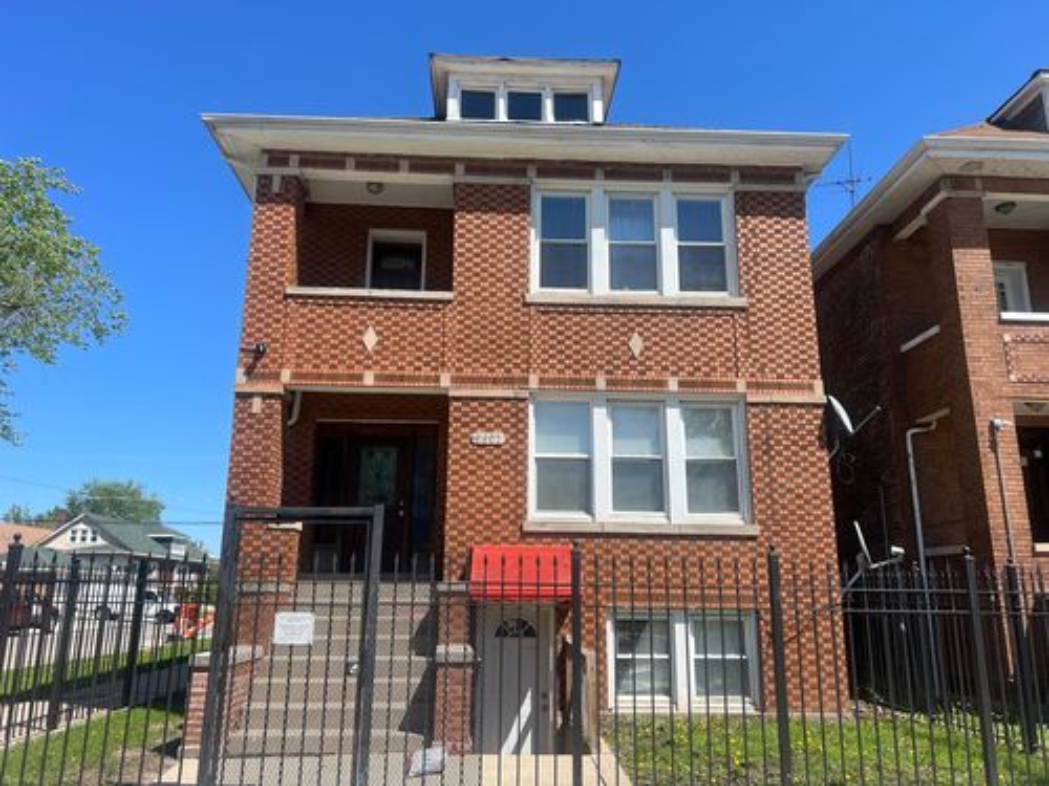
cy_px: 393
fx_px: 788
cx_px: 524
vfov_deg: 53.1
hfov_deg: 67.3
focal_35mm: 26
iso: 50
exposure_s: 1/3356
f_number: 1.5
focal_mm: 5.7
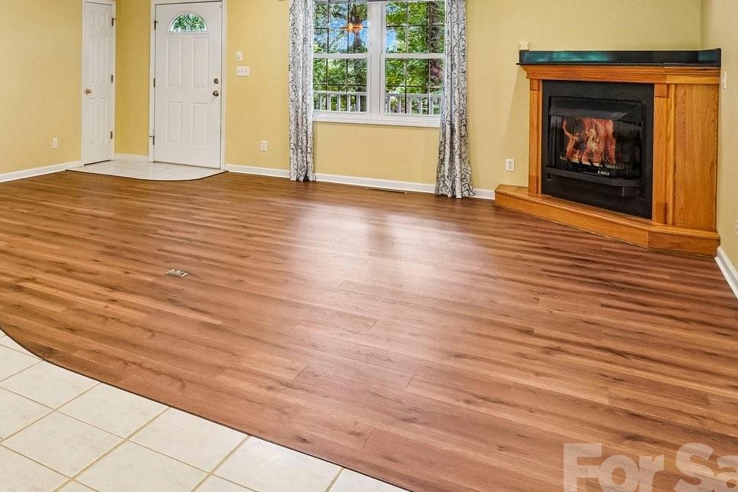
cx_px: 22
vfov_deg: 38.8
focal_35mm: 32
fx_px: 656
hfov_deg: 49.4
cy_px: 70
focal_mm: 10
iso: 400
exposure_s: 1/10
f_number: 8
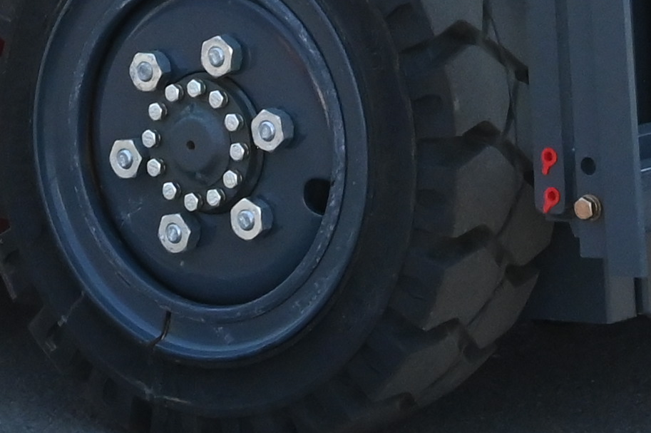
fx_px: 3890
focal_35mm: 215
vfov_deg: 6.1
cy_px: -618
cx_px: 548
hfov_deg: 9.5
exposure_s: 1/800
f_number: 14
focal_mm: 32.5
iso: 2500
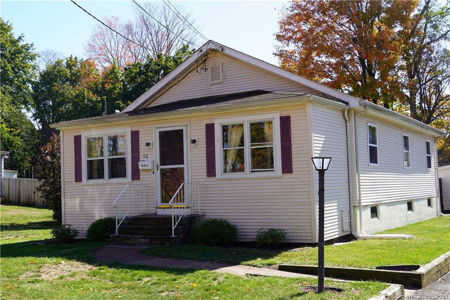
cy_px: 150
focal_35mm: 48
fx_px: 600
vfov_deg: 28.1
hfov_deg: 41.1
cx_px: 225
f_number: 8
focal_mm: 32
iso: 100
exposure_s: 1/100
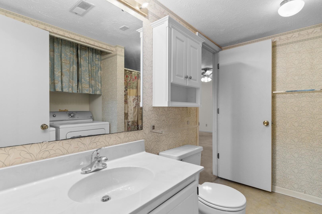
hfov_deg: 93.3
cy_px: 107
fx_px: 152
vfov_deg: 70.4
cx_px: 161
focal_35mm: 17
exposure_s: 1
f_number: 4.8
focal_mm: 11.5
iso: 100
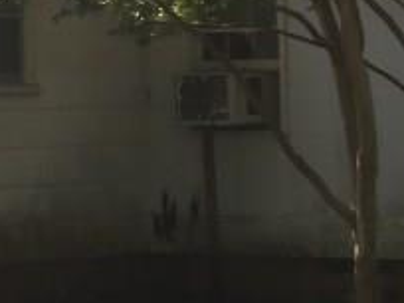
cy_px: -139
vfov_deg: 7.6
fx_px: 2229
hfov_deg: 10.3
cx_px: 55
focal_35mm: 191
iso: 100
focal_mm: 6.67
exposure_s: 1/320
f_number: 3.9
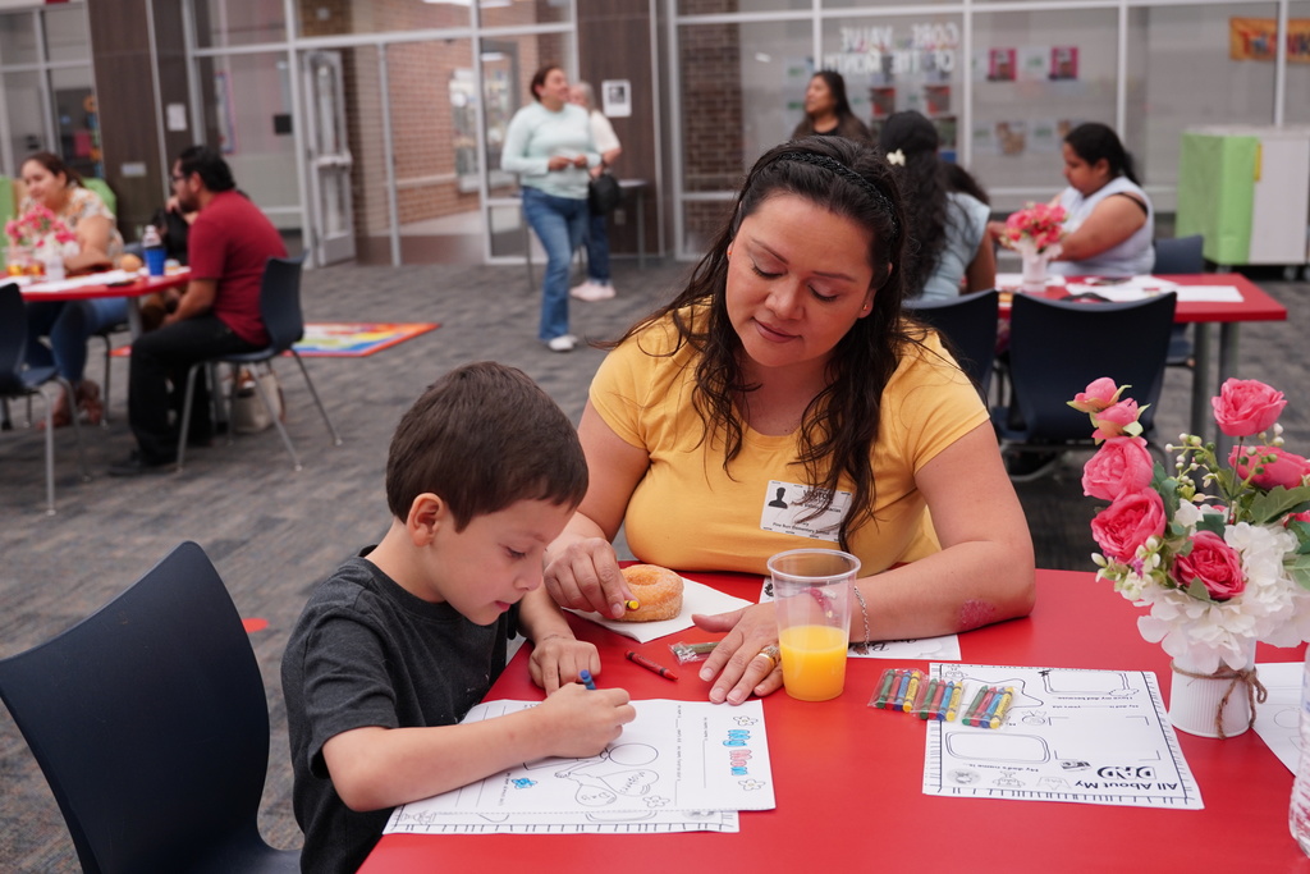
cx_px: 655
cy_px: 437
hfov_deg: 53.1
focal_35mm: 36
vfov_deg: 36.9
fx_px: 1310
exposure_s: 1/100
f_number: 2.8
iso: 400
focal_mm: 24
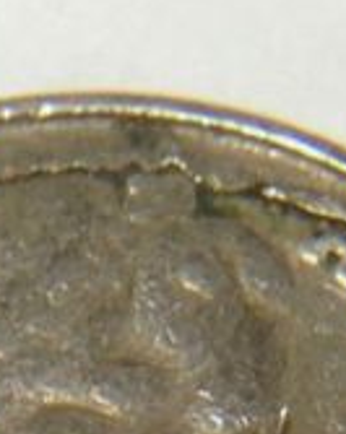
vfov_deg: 15.4
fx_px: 1489
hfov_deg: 13.2
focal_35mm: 116
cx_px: 91
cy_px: 642
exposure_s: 1/20
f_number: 2.4
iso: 100
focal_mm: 4.13
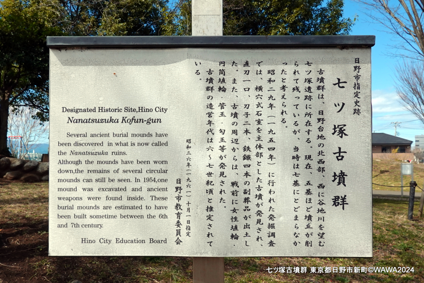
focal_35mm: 24
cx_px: 212
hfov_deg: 73.8
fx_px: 283
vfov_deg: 53.1
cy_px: 142
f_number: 5.6
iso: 125
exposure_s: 1/640
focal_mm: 9
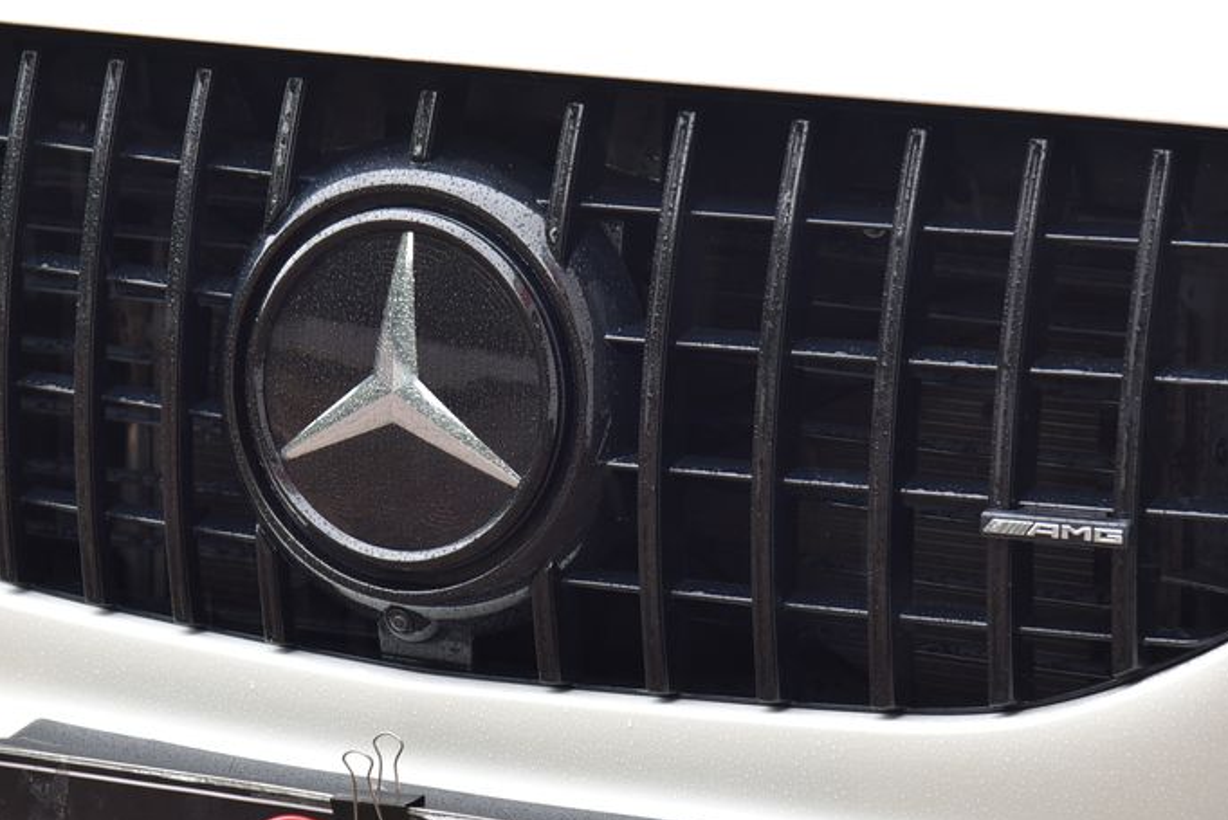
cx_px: 518
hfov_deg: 13.0
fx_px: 5393
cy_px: 377
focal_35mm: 158
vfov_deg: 8.7
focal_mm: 105
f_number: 5
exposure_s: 1/100
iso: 500
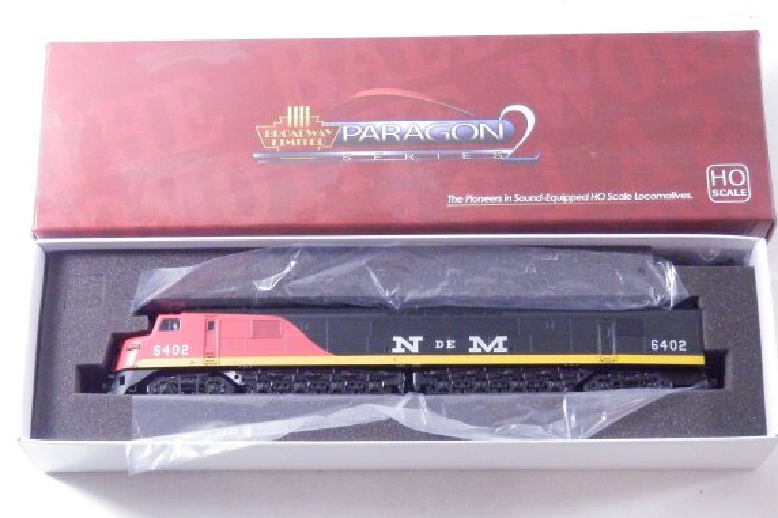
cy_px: 230
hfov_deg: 28.1
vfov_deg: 18.9
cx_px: 373
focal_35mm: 72
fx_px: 1555
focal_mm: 11.9
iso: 2000
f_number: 4.4
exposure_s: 1/160
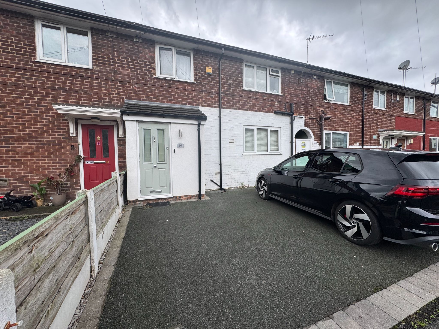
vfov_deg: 85.7
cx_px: 220
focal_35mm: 14
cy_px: 164
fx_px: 178
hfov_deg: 102.1
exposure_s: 1/459
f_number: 2.2
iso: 40
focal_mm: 2.22
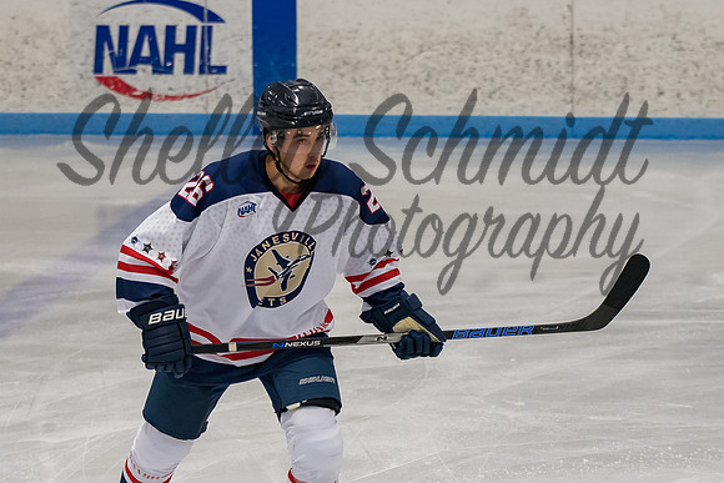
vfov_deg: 7.0
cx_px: 299
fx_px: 3957
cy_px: 265
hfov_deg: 10.5
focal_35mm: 197
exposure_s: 1/800
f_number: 3.2
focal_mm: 90
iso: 2500
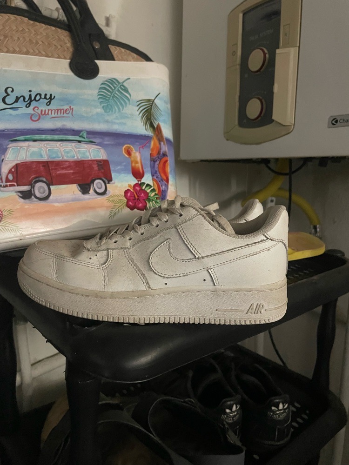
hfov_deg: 53.1
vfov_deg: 67.3
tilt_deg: -8.0
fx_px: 350
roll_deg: -1.2
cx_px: 174
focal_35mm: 26
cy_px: 232
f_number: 1.6
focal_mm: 4.2
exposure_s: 1/25
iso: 800
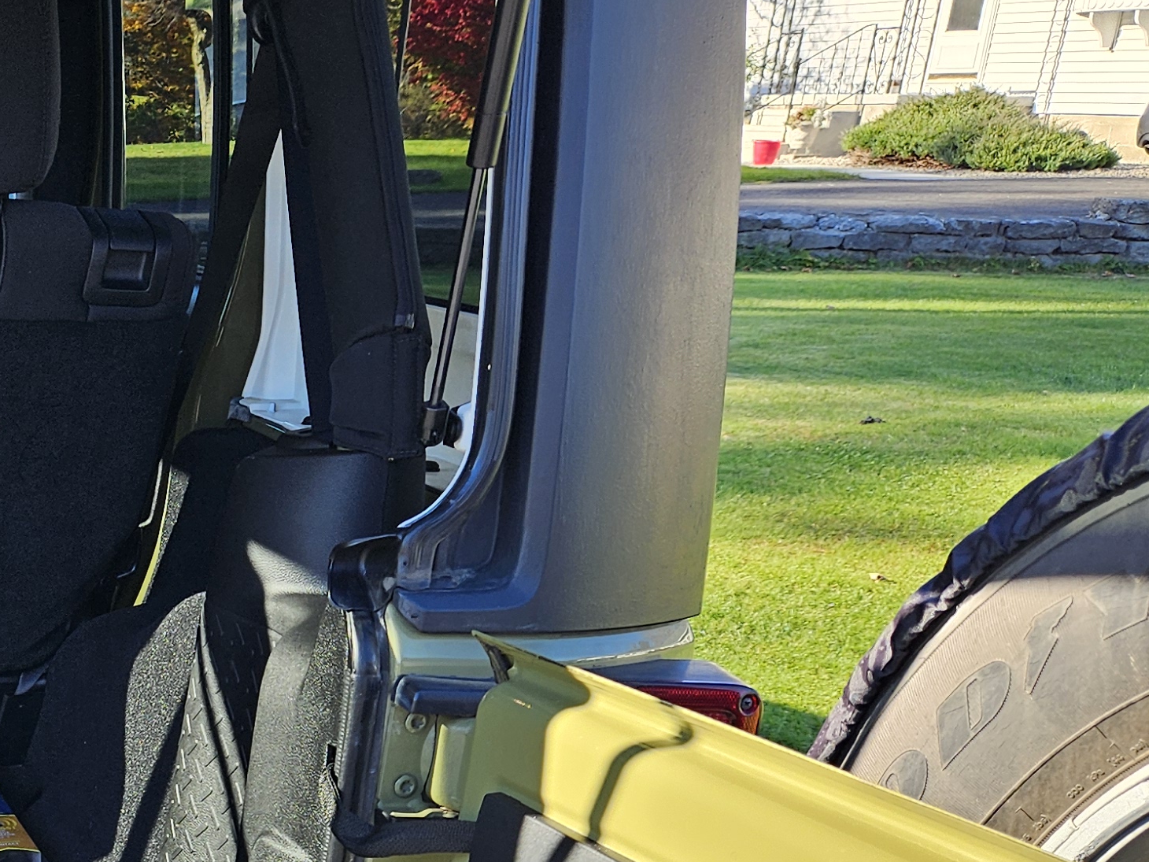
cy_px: 888
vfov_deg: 22.3
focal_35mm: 63
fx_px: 2091
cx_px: -345
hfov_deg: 26.2
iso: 25
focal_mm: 5.4
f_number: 1.8
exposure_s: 1/200
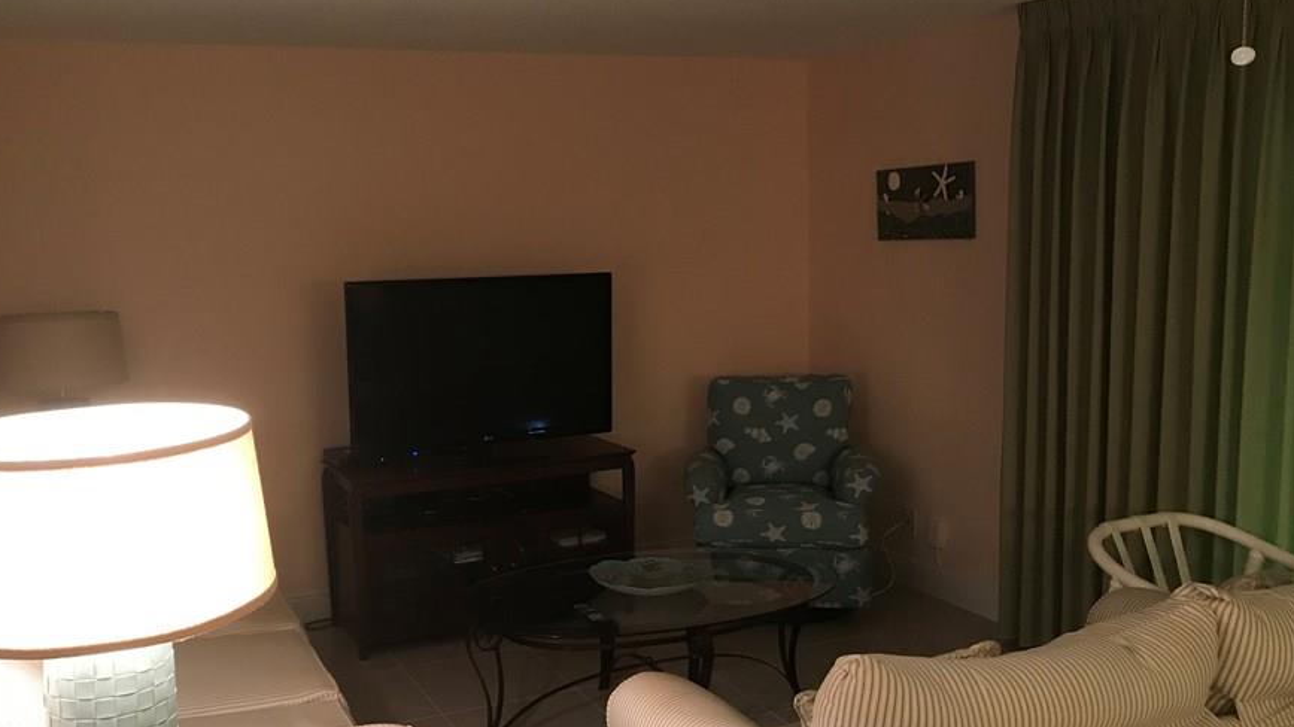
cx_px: 574
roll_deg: +1.9
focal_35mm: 36
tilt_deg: -6.9
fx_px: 1235
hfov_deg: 55.2
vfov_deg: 32.8
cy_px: 420
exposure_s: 1/15
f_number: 1.8
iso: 64
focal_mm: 3.99
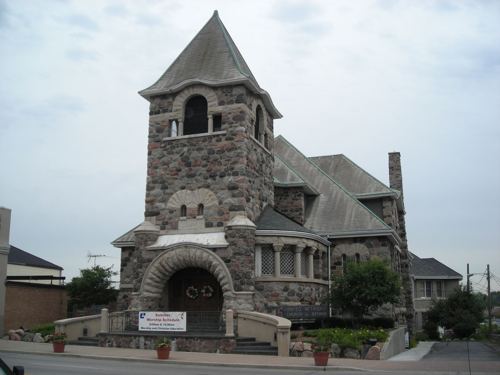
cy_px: 188
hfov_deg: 49.0
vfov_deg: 37.7
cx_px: 250
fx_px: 549
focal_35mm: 38
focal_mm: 6.3
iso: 50
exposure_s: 1/125
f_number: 6.4
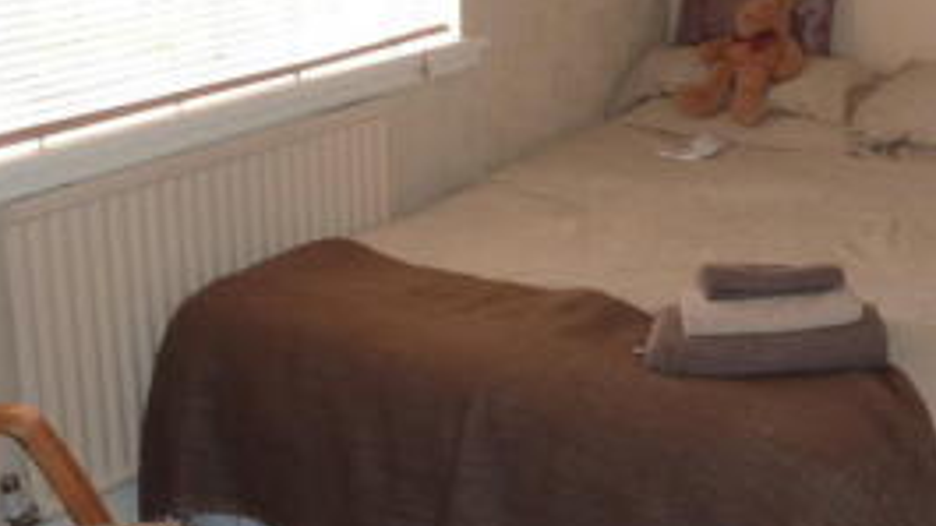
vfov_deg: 19.9
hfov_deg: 34.6
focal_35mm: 60
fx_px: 1489
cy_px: 136
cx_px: 616
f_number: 3.3
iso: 125
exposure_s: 1/30
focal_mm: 4.1
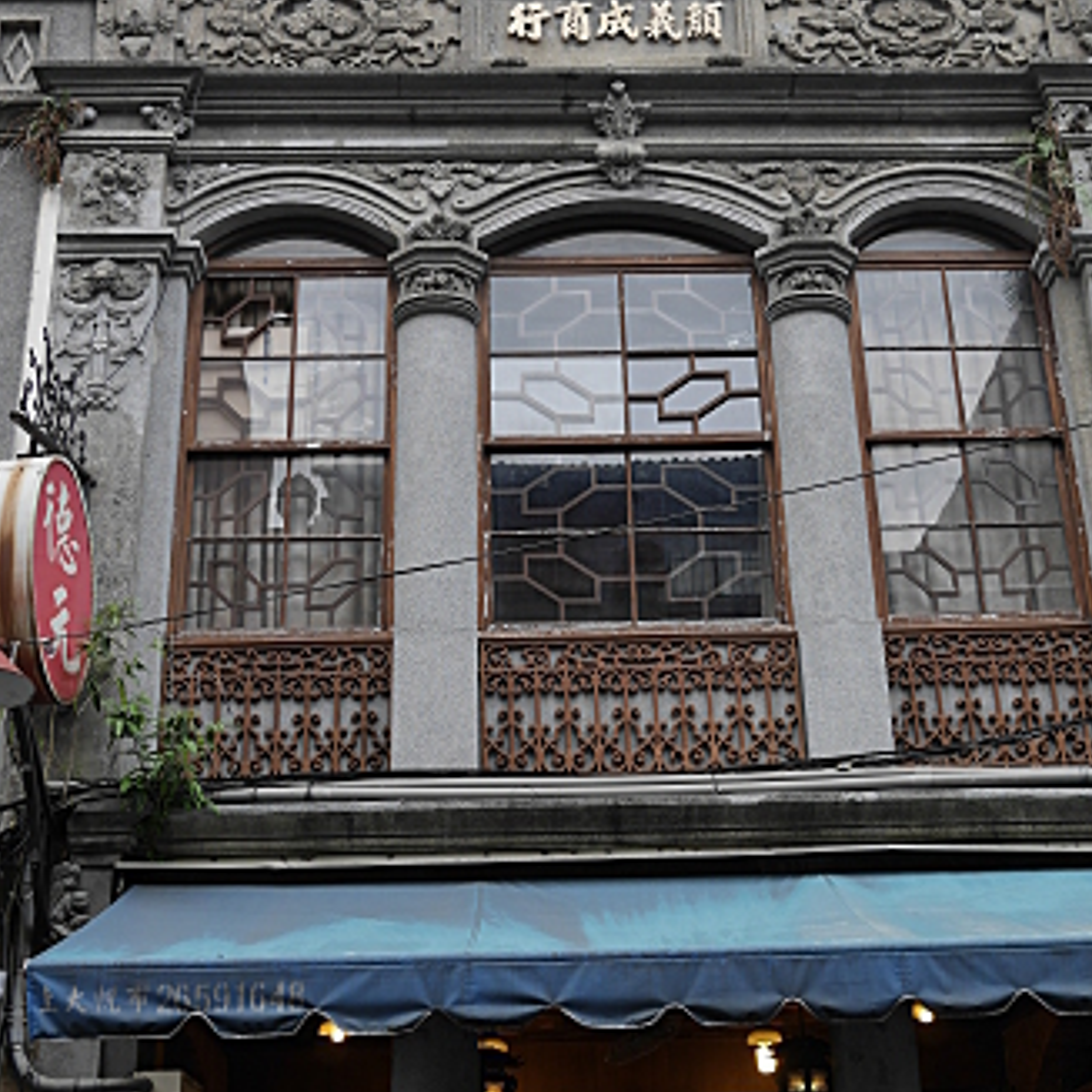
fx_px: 1927
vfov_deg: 31.6
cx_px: 606
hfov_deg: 31.6
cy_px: 511
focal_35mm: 54
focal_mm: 20
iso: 200
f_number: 2.8
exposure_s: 1/640
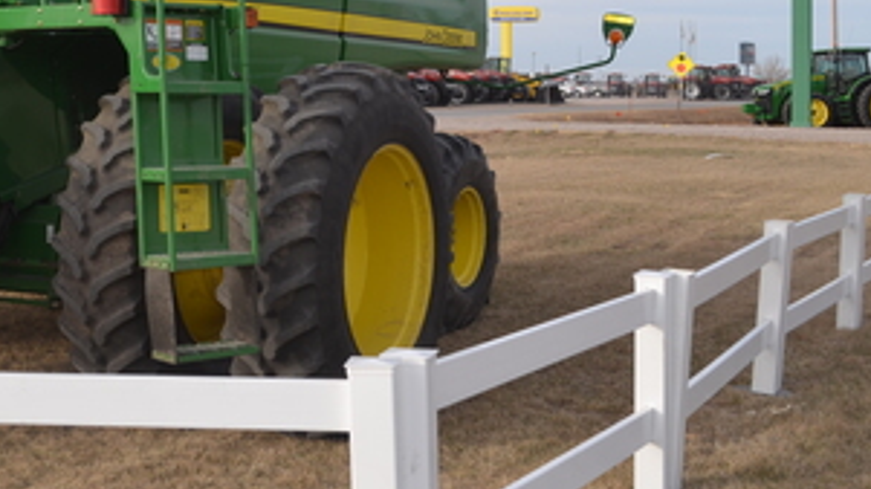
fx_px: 1570
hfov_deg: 30.2
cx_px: 171
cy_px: 81
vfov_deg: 17.5
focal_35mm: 68
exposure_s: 1/200
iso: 100
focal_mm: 24
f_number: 7.1
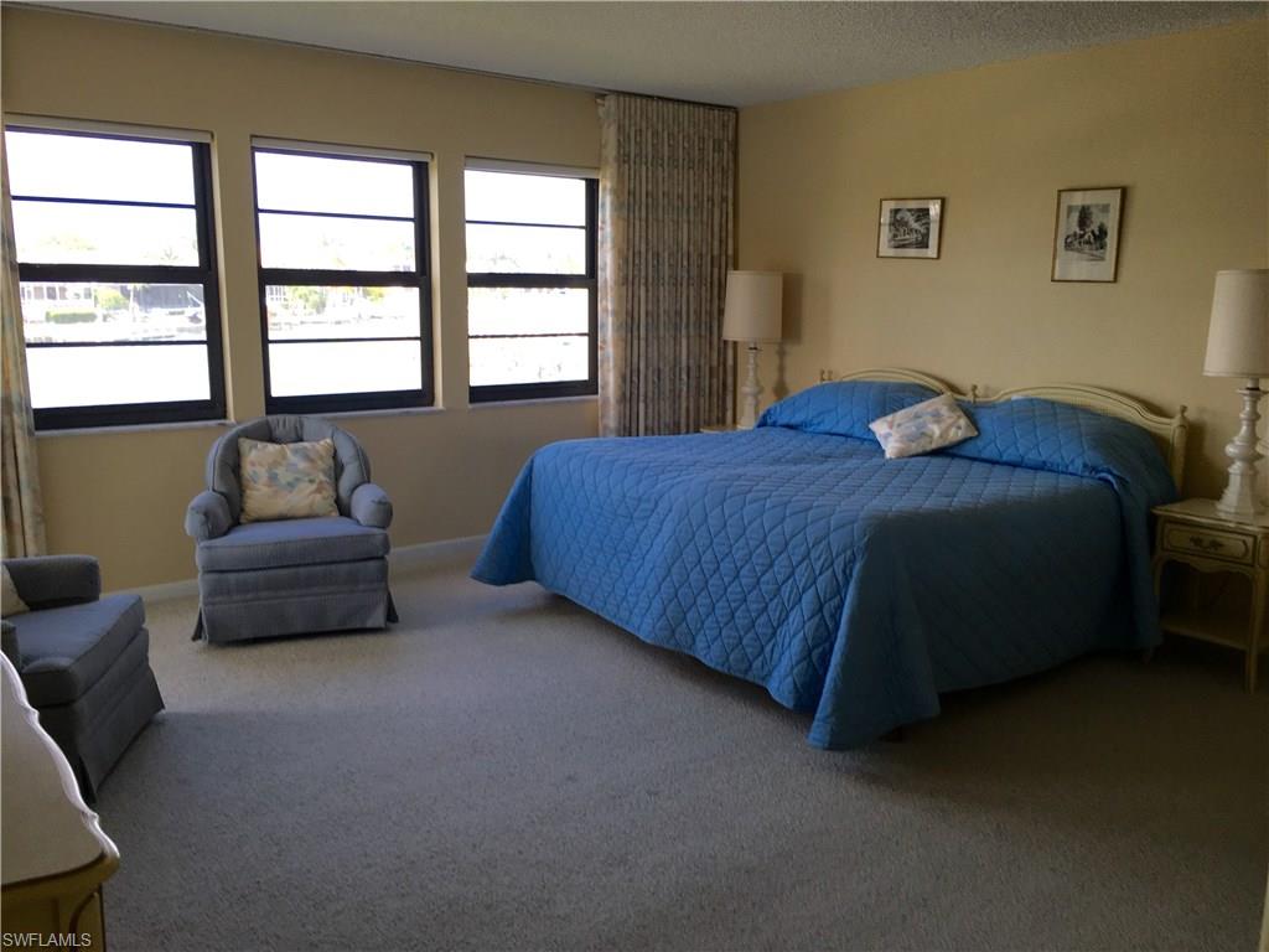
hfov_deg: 61.7
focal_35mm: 29
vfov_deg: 48.2
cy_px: 476
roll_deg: -0.9
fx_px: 1063
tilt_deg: -9.8
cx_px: 634
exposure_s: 1/60
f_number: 2.2
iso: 32
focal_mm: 4.15
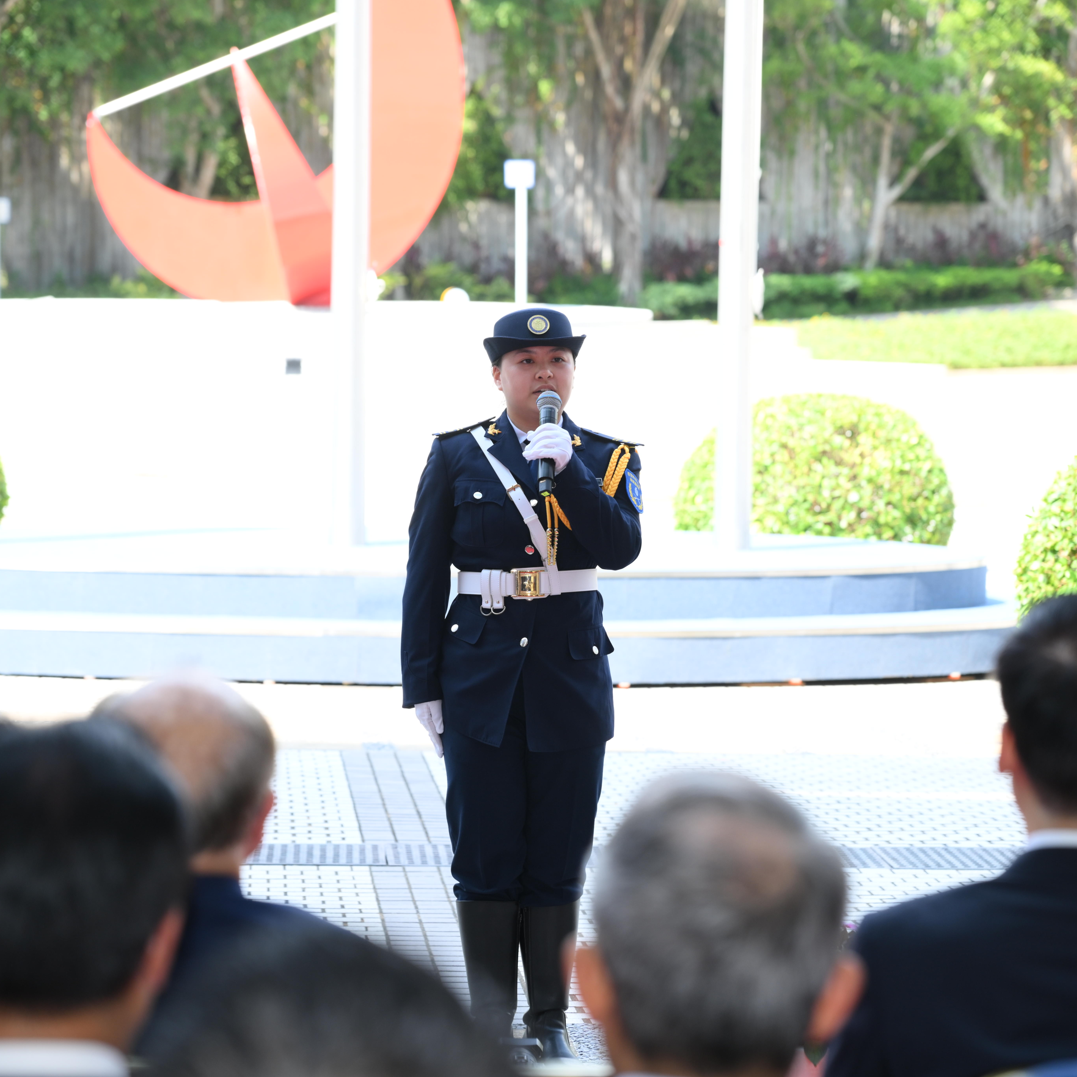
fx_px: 4682
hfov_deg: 13.1
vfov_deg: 13.1
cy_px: 540
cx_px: 513
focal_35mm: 133
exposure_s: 1/200
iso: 250
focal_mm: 104
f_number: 4.5
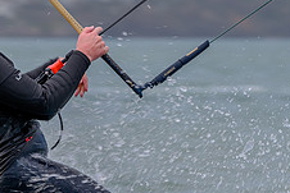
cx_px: 54
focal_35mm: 613
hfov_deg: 3.4
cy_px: 140
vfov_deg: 2.2
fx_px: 4941
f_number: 6.3
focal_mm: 200
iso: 100
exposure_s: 1/80
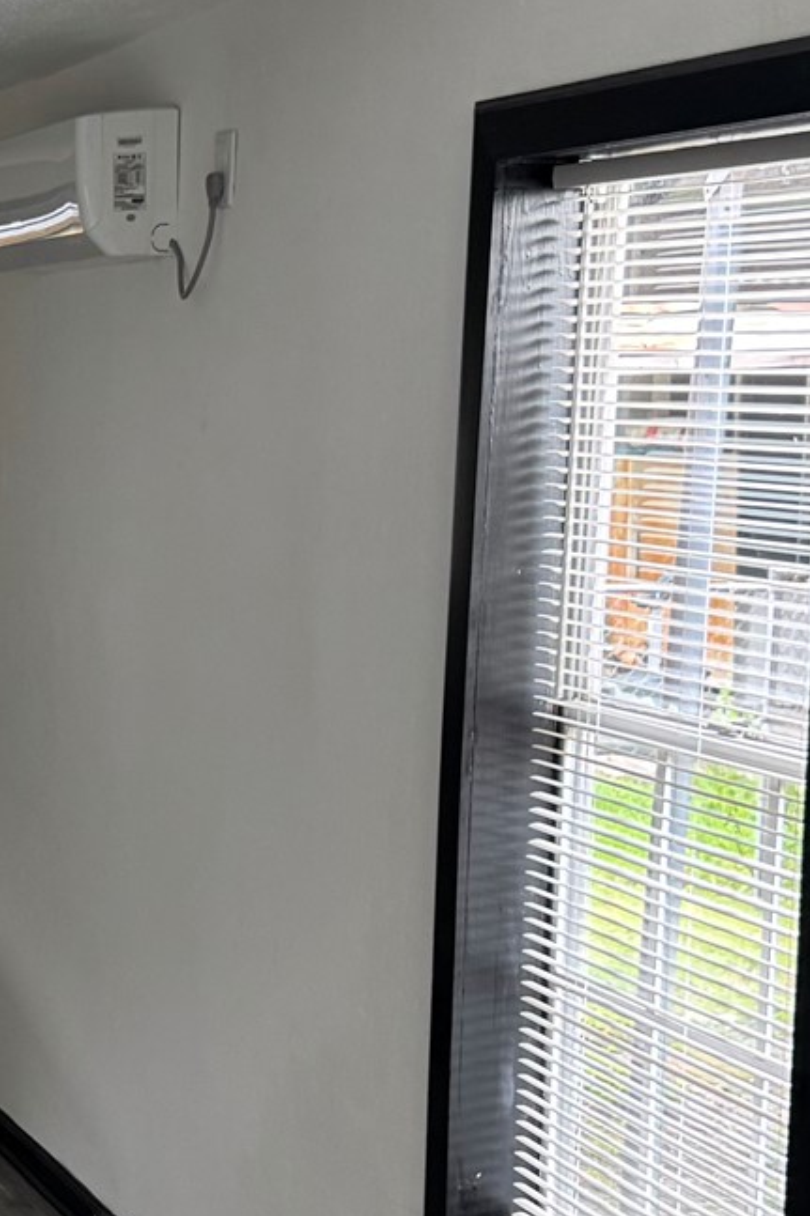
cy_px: 682
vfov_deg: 25.7
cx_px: -316
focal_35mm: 79
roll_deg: -0.8
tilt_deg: -6.6
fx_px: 2667
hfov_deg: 16.1
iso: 200
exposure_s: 1/94
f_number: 1.78
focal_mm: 6.76
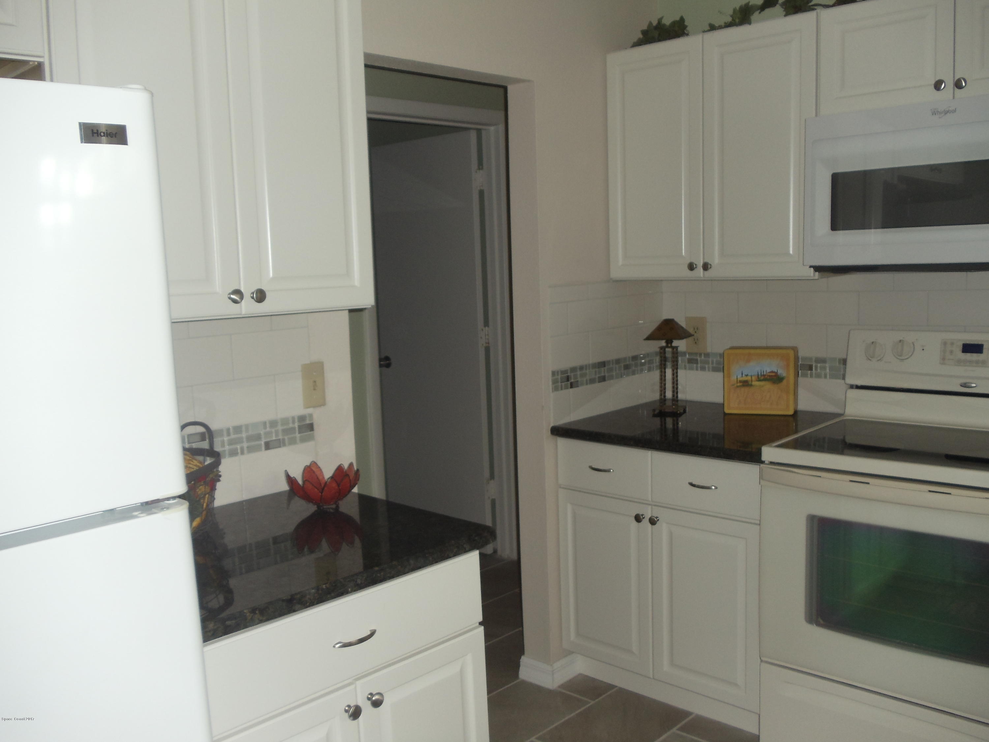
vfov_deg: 32.9
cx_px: 494
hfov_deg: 42.9
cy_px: 371
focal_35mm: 44
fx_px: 1257
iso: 100
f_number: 3.5
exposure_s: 1/30
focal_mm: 6
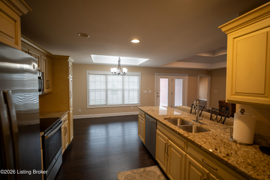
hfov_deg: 96.7
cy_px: 90
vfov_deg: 73.7
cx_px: 135
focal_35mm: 16
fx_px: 120
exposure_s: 1/40
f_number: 1.8
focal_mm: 16
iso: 100
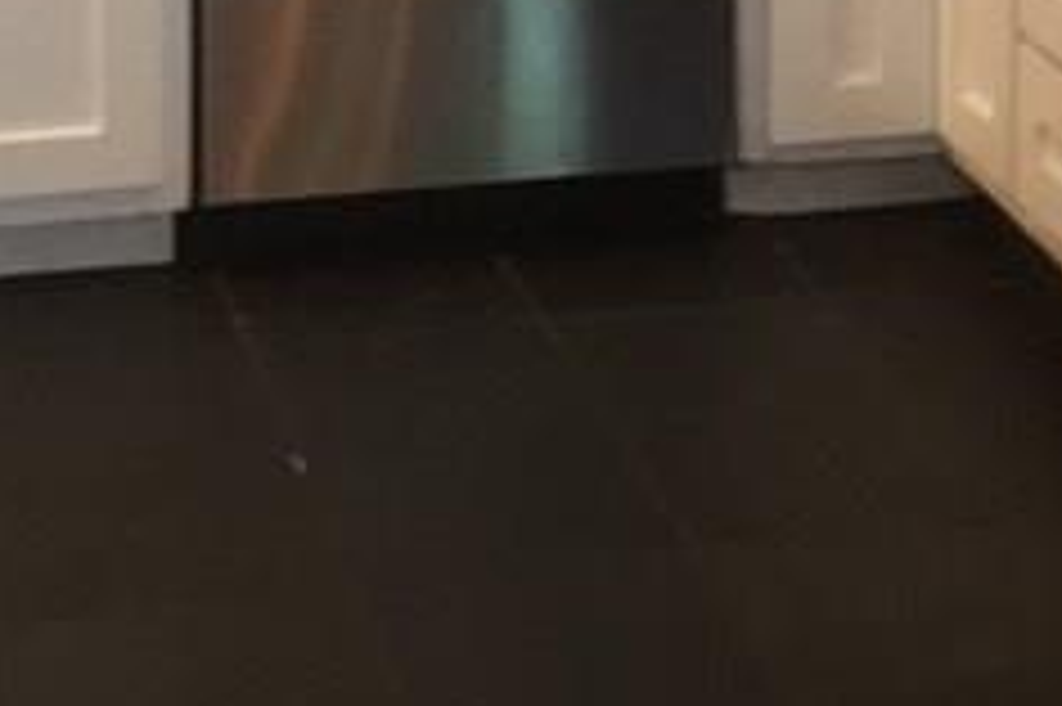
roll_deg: +0.8
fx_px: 3862
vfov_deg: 9.6
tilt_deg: -3.9
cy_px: -782
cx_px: 630
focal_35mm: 131
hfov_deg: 15.6
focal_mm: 4.15
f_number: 2.2
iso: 200
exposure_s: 1/24
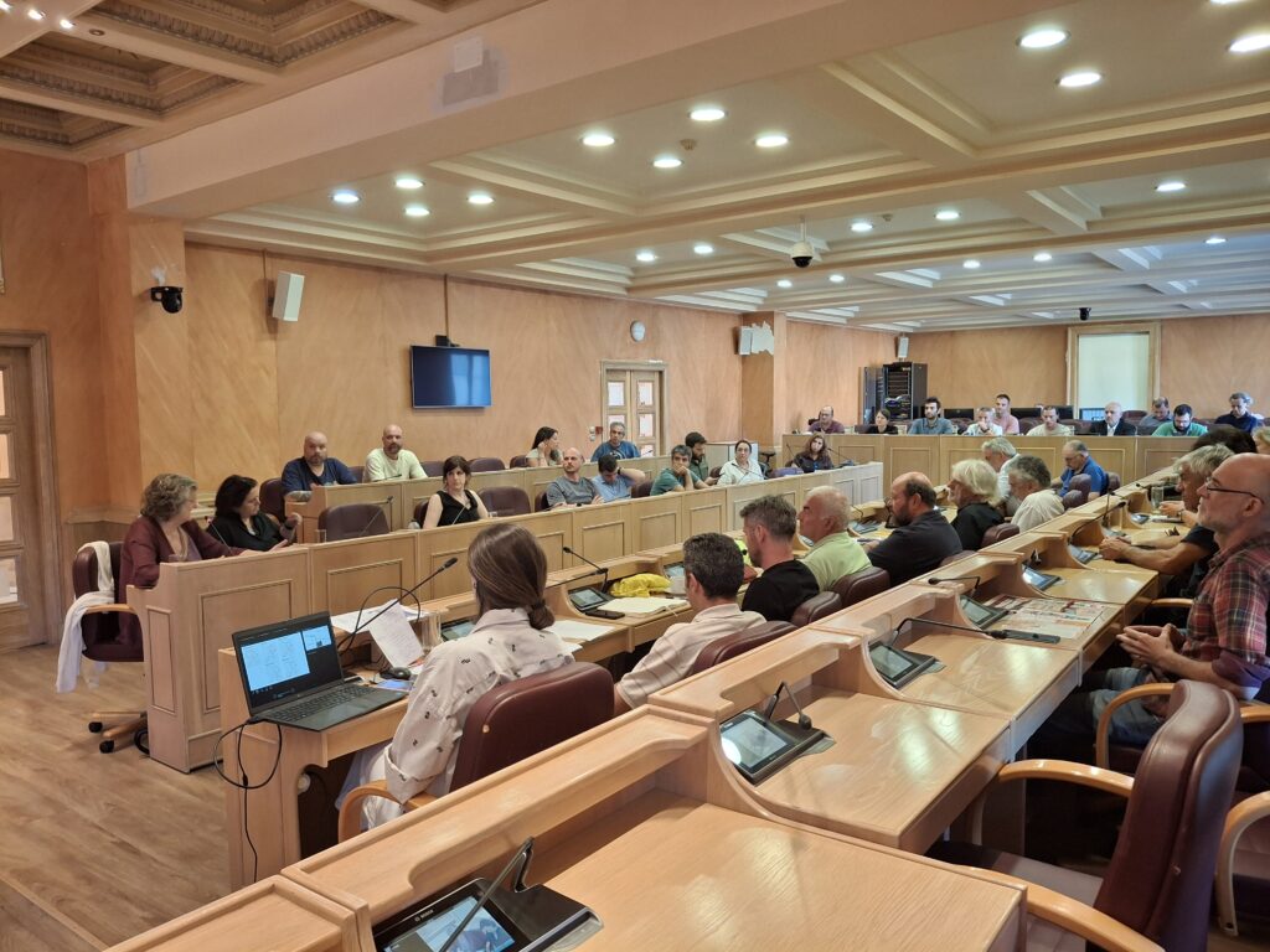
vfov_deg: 54.9
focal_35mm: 25
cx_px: 635
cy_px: 476
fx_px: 917
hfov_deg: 69.4
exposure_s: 1/50
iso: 160
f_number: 1.8
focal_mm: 4.69
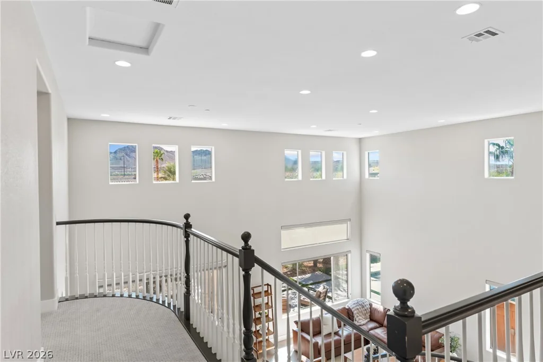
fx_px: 317
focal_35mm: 21
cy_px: 181
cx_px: 272
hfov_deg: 81.2
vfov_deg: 59.5
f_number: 7.1
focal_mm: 21
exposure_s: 1/6
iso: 400
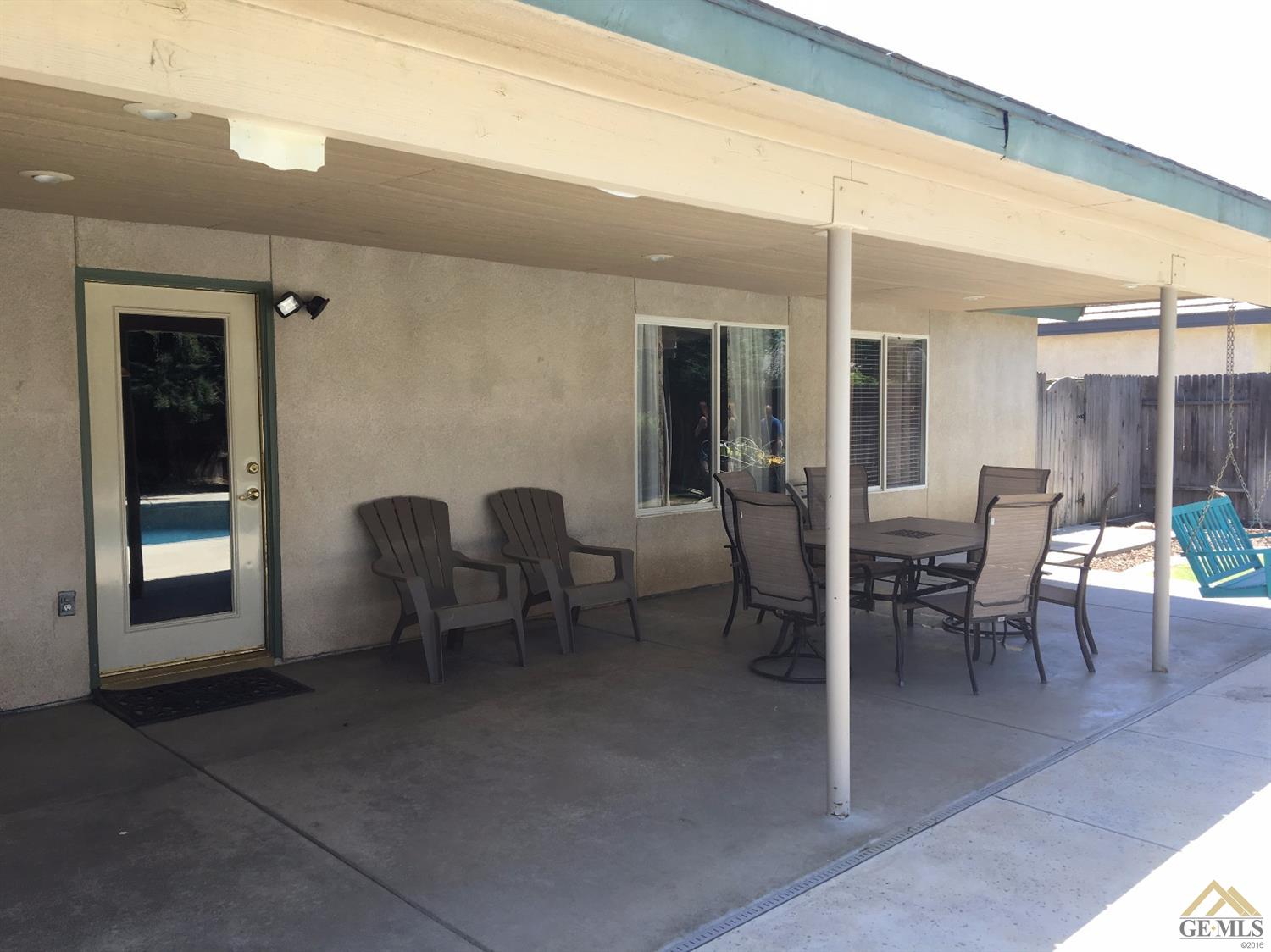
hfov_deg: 61.7
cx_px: 636
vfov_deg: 48.2
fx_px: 1064
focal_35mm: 29
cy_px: 476
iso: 25
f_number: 2.2
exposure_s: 1/248
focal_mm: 4.15
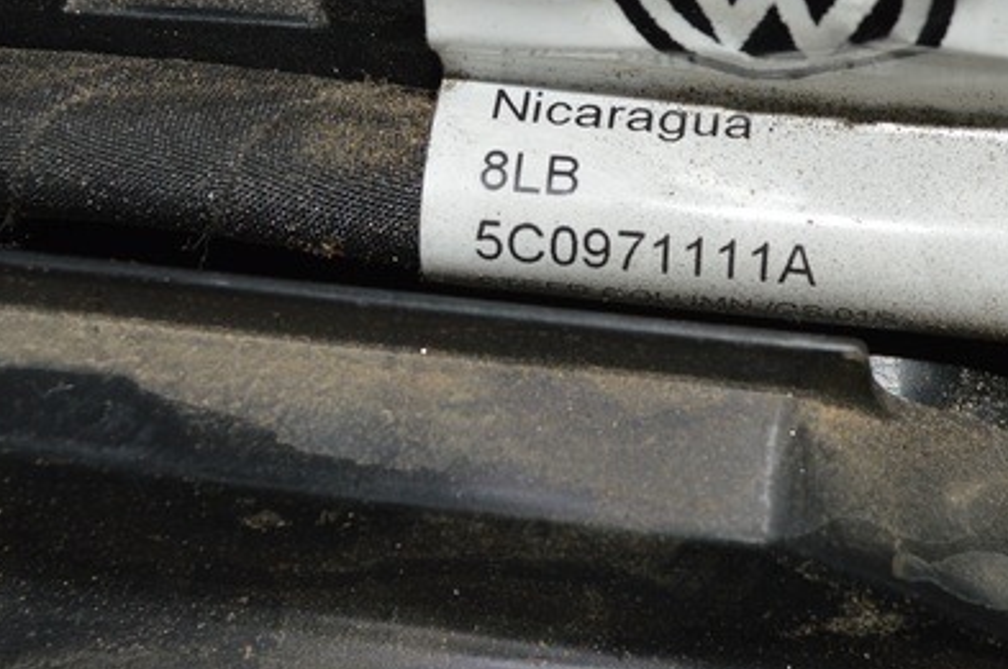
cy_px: 201
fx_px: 2405
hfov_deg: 23.7
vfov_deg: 15.8
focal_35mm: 86
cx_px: 562
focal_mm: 22
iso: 100
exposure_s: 1/60
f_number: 8
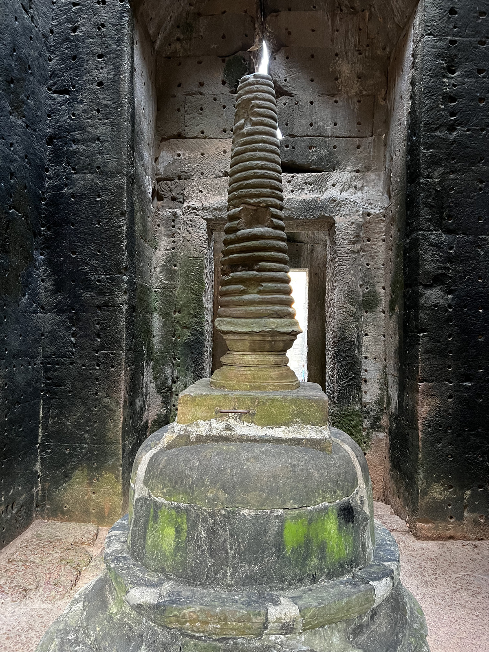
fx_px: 490
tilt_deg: +1.0
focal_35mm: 26
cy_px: 326
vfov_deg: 67.3
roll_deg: -1.5
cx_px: 244
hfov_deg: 53.1
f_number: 1.5
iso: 320
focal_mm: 5.7
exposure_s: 1/60
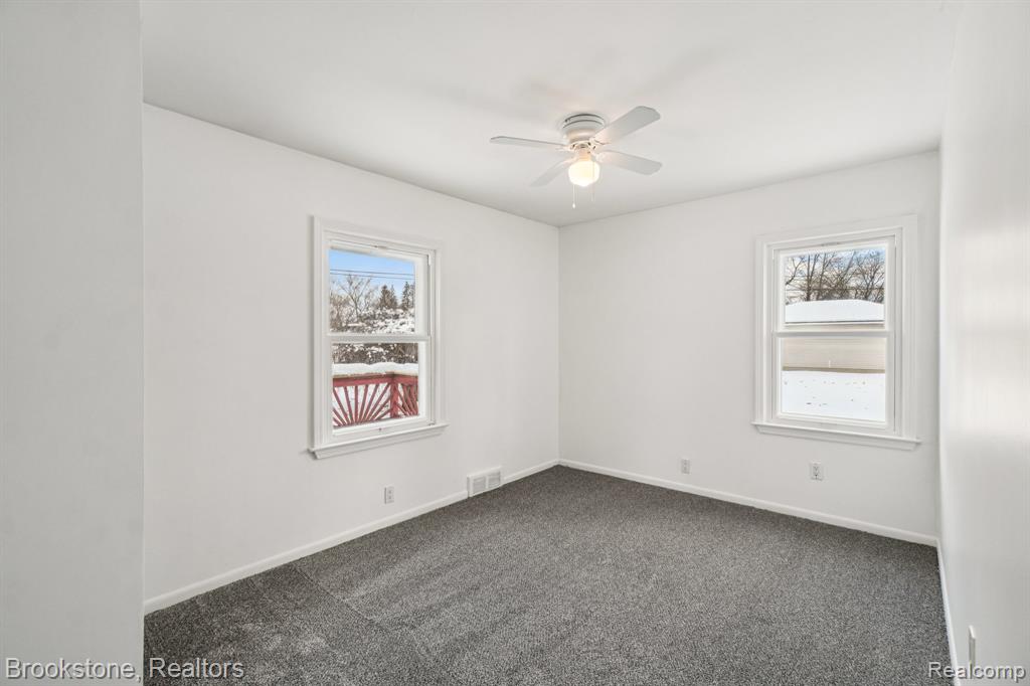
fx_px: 429
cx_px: 515
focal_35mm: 15
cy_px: 343
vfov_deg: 77.3
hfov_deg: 100.4
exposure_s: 1/30
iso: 125
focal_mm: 10
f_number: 8
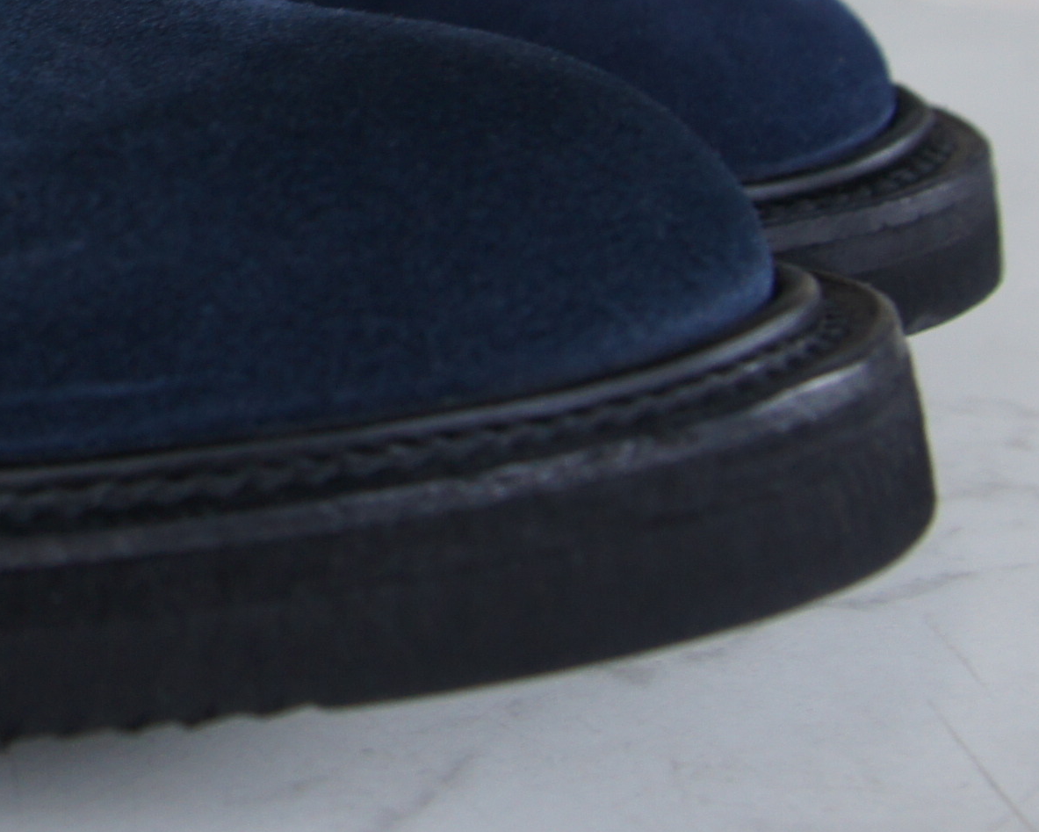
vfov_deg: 15.9
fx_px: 2855
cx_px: -292
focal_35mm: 93
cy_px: -193
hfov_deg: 19.2
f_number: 4.5
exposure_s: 1/40
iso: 200
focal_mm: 17
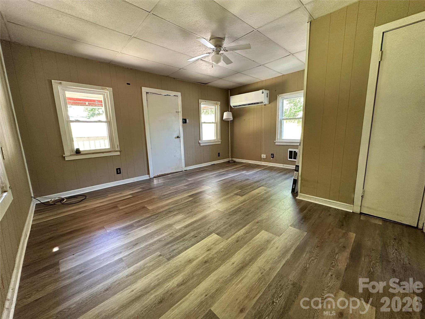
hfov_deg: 102.1
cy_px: 160
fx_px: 172
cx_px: 212
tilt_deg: -9.3
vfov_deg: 85.7
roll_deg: +1.4
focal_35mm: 14
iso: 500
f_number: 2.2
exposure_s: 1/60
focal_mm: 2.22
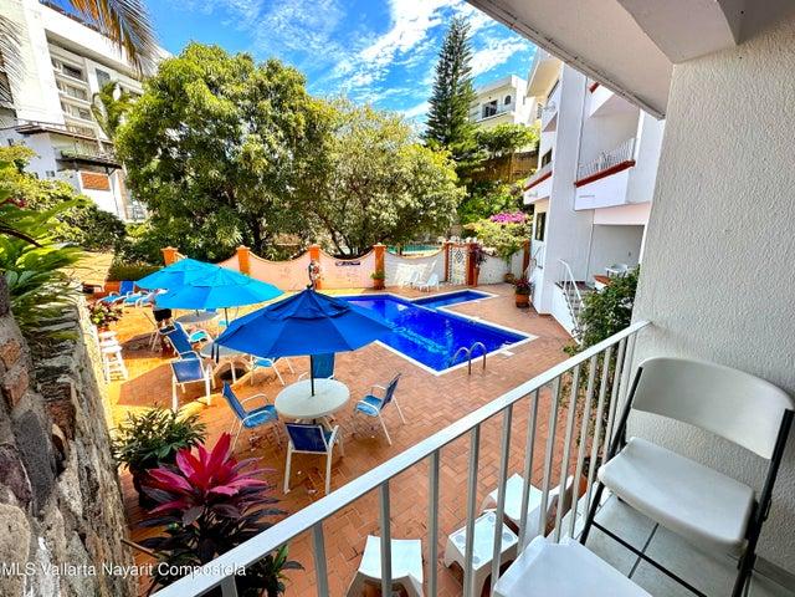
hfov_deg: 102.1
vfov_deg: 85.7
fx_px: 322
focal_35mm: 14
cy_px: 298
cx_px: 398
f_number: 2.2
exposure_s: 1/337
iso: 40
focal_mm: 2.22
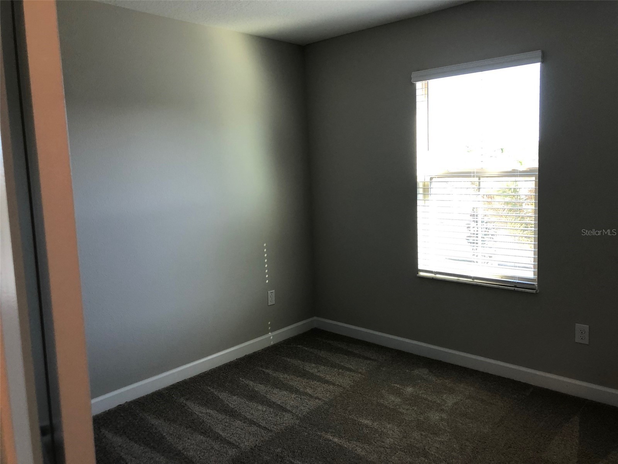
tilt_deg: -6.1
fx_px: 500
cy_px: 232
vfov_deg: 49.7
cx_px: 309
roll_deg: +3.3
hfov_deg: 63.4
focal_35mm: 28
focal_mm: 3.99
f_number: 1.8
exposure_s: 1/40
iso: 25
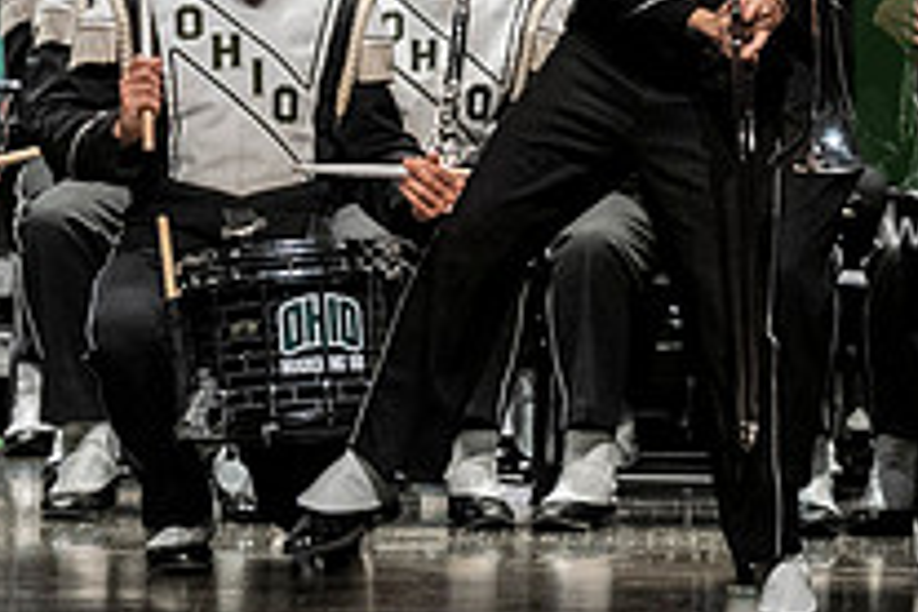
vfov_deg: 2.3
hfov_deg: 3.5
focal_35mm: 588
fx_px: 14993
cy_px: 71
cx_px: 1189
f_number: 4
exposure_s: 1/500
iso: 4000
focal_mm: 140
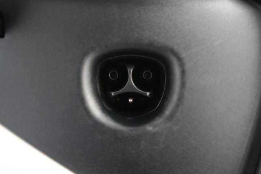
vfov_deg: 46.4
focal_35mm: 28
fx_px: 203
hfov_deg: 65.5
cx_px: 130
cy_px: 87
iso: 5000
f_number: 2.8
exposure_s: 1/60
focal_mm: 28
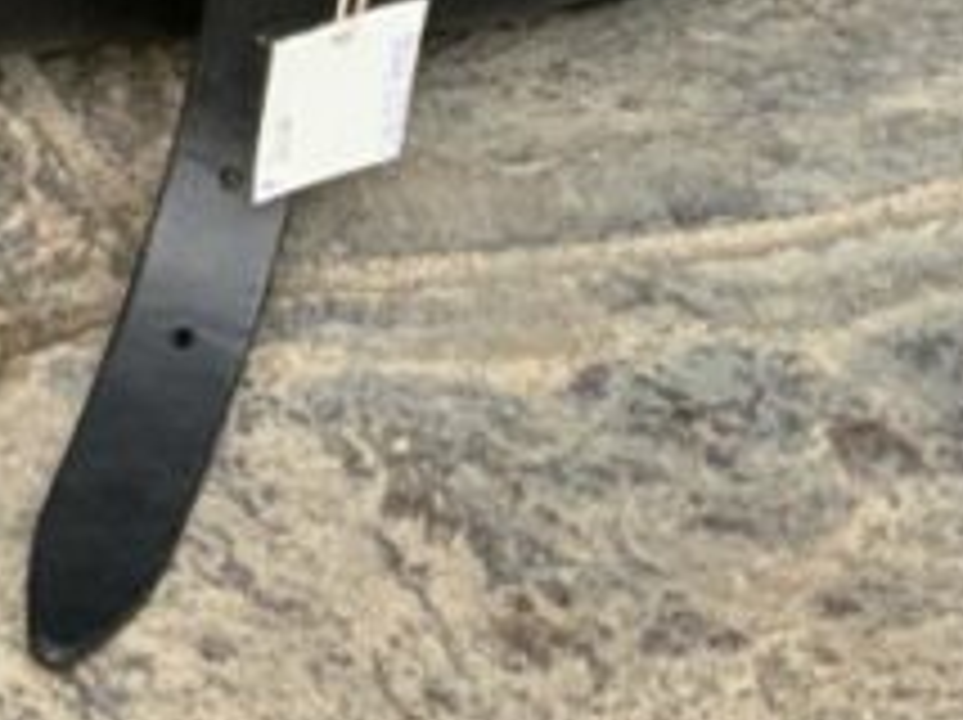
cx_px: -158
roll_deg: -0.1
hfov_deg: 13.8
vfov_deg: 9.7
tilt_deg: -31.7
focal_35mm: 139
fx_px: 3863
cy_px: -828
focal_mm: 3
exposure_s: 1/60
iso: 160
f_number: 1.8
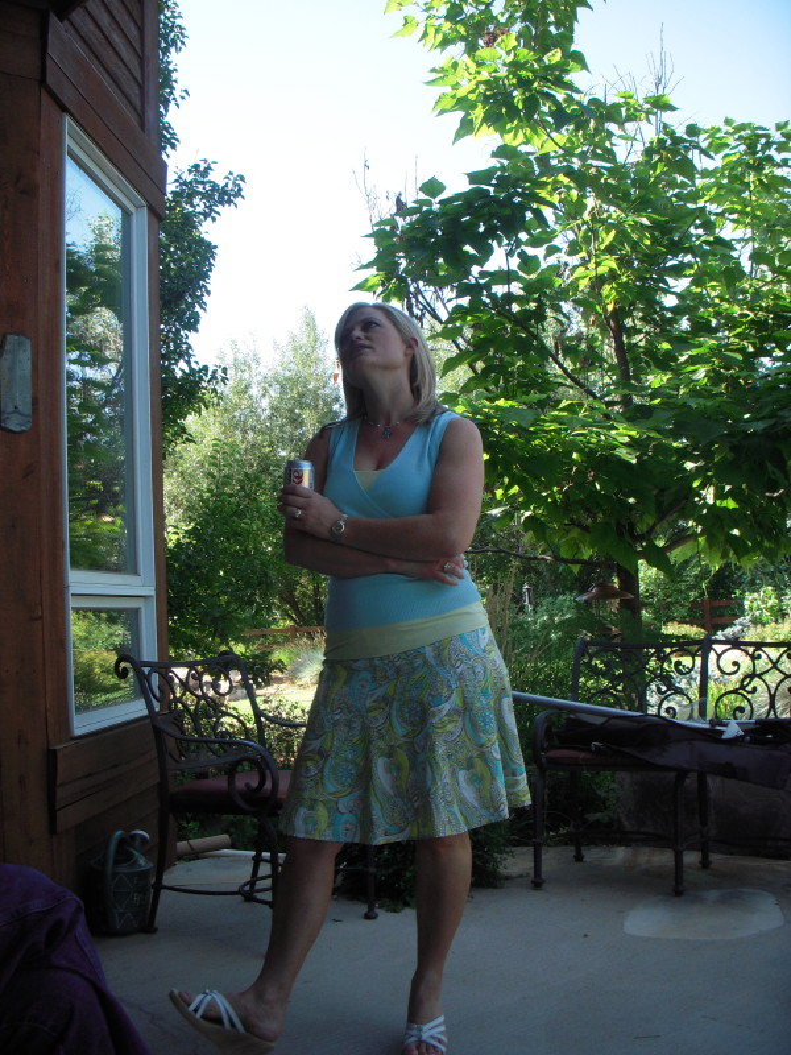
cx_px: 396
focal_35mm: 38
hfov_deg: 37.7
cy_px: 528
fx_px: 1158
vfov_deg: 49.0
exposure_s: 1/160
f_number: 3.3
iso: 100
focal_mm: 6.3
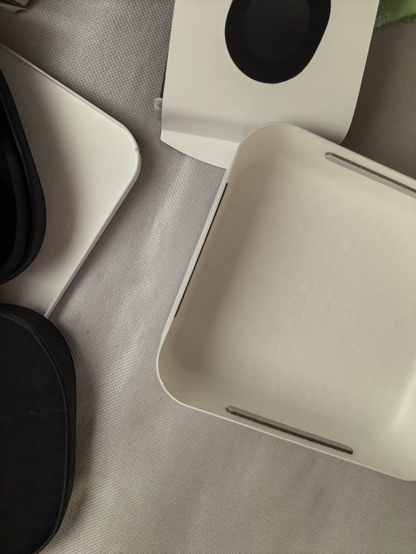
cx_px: 208
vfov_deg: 71.6
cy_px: 277
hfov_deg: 56.8
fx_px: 385
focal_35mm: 24
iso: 640
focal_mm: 6.98
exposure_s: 1/49.9
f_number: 2
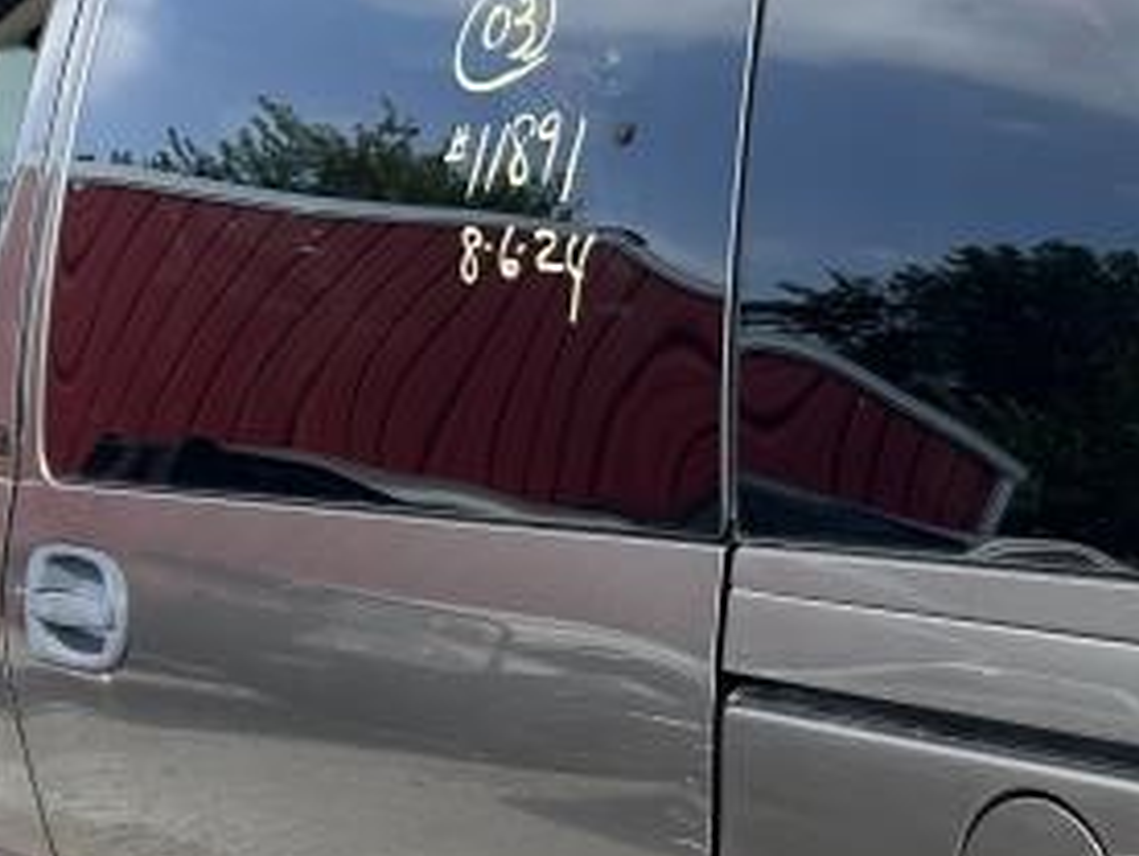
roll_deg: +0.1
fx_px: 2469
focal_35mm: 75
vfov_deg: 18.6
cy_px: 1029
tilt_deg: -16.0
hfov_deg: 22.7
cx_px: 1542
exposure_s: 1/1808
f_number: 1.5
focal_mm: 5.7
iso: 50
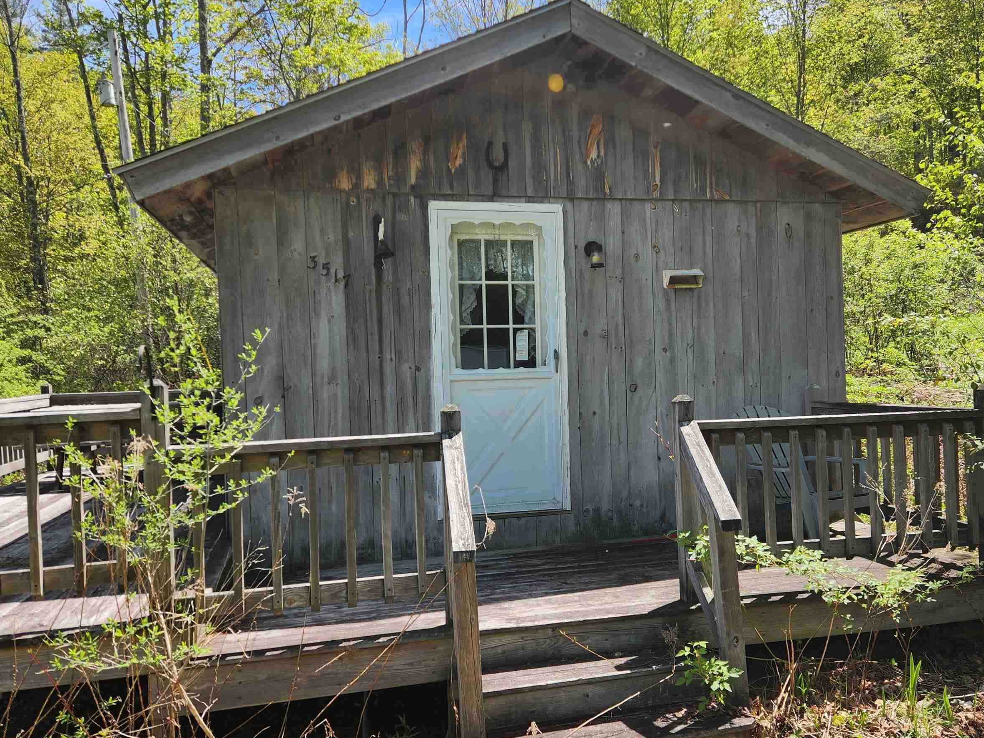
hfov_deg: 59.7
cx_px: 562
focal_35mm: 30
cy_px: 383
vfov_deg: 46.8
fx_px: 853
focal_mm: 5.4
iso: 20
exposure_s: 1/688
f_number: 1.8
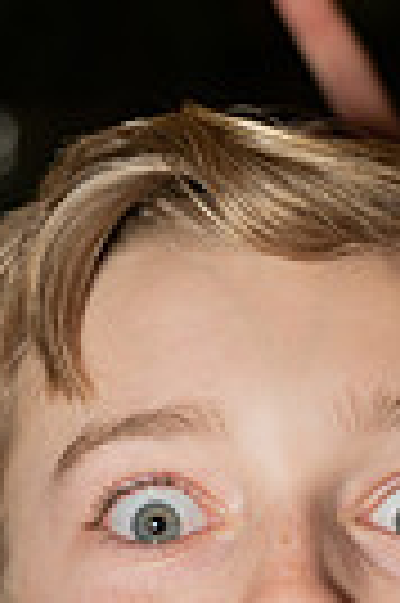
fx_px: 2473
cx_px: 288
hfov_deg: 9.2
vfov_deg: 13.3
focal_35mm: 148
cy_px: 832
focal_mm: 44
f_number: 2.8
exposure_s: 1/125
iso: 800
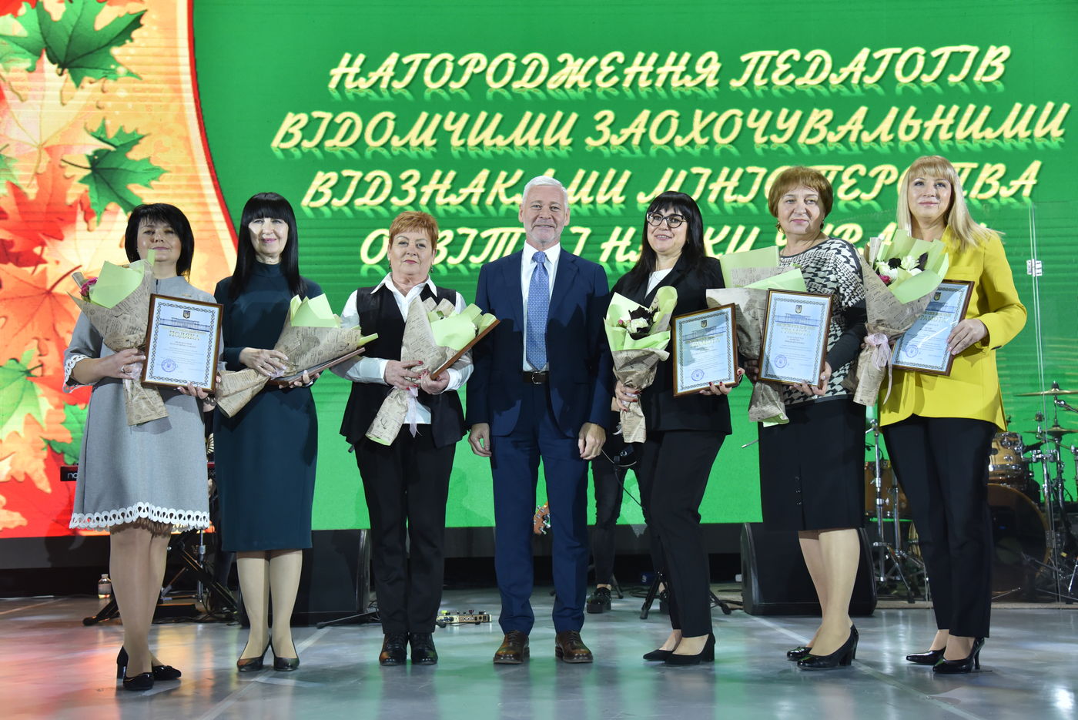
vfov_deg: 30.5
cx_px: 539
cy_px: 360
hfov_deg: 44.5
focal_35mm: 44
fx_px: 1318
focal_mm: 44
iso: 1250
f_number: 5
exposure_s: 1/200
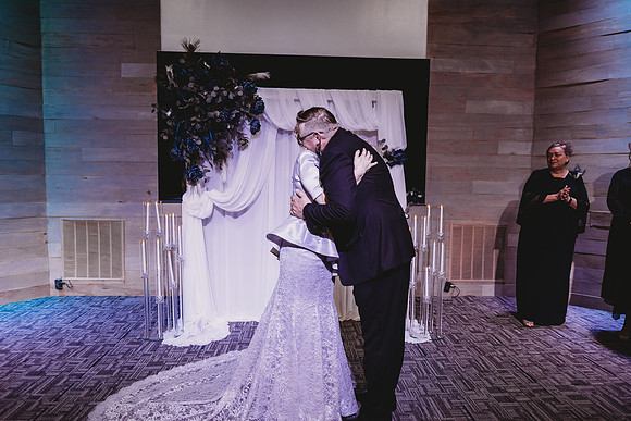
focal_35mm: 24
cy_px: 210
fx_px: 421
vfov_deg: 53.2
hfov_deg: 73.7
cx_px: 316
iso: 400
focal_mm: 24
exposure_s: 1/125
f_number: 2.2
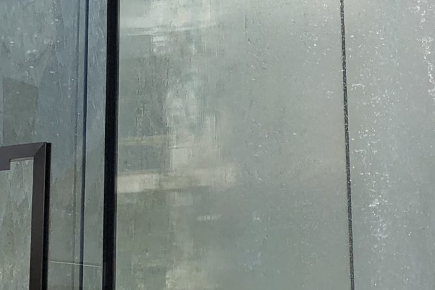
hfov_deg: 18.3
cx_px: 250
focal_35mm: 112
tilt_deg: +17.6
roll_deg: +1.5
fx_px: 1353
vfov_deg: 12.1
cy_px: 0
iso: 20
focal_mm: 3.99
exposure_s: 1/2404
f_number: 1.8
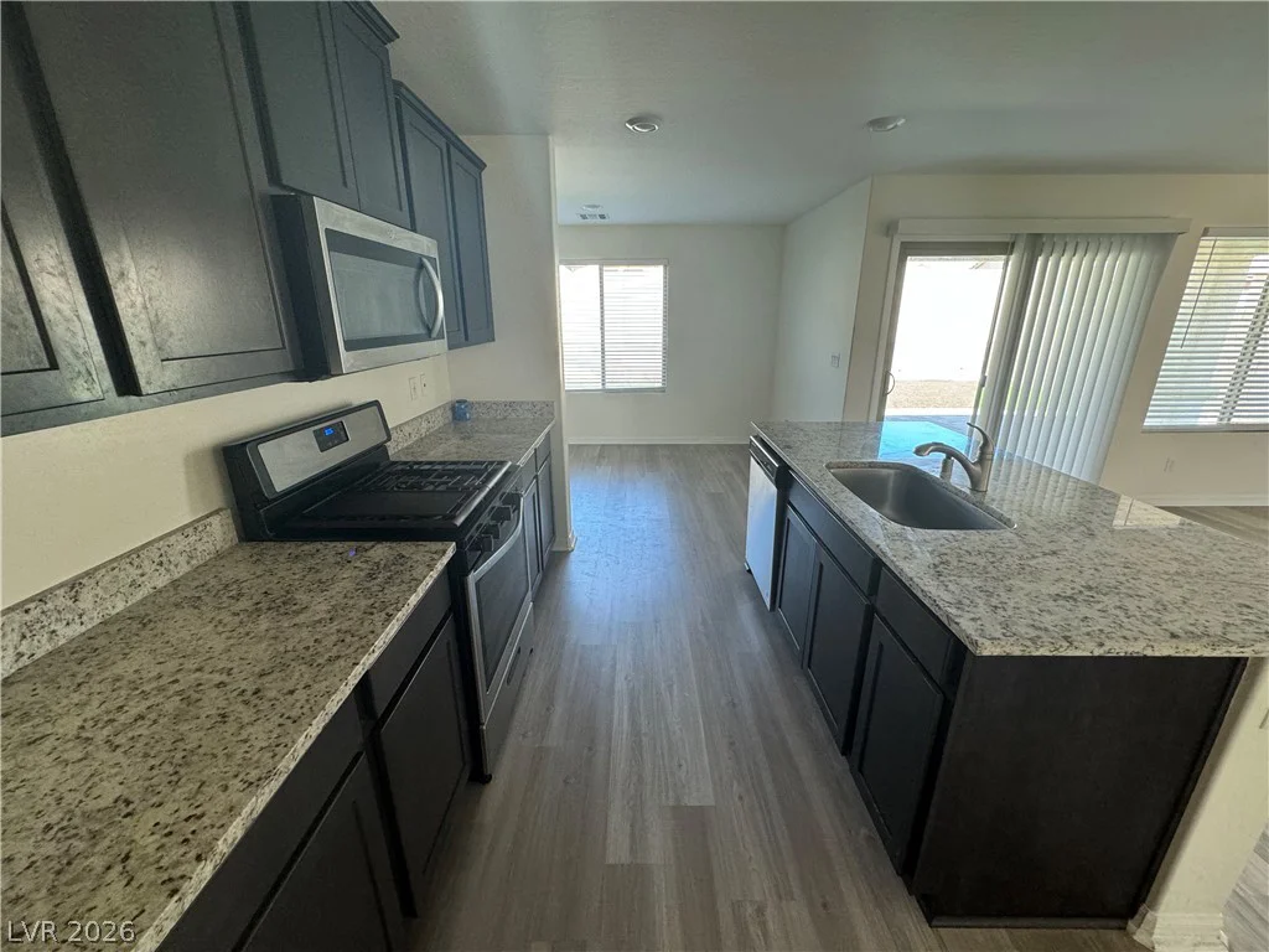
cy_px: 476
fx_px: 513
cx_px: 634
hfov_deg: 102.1
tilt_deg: -18.1
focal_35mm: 14
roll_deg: +0.0
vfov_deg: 85.7
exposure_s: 1/120
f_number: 2.2
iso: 250
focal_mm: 2.22
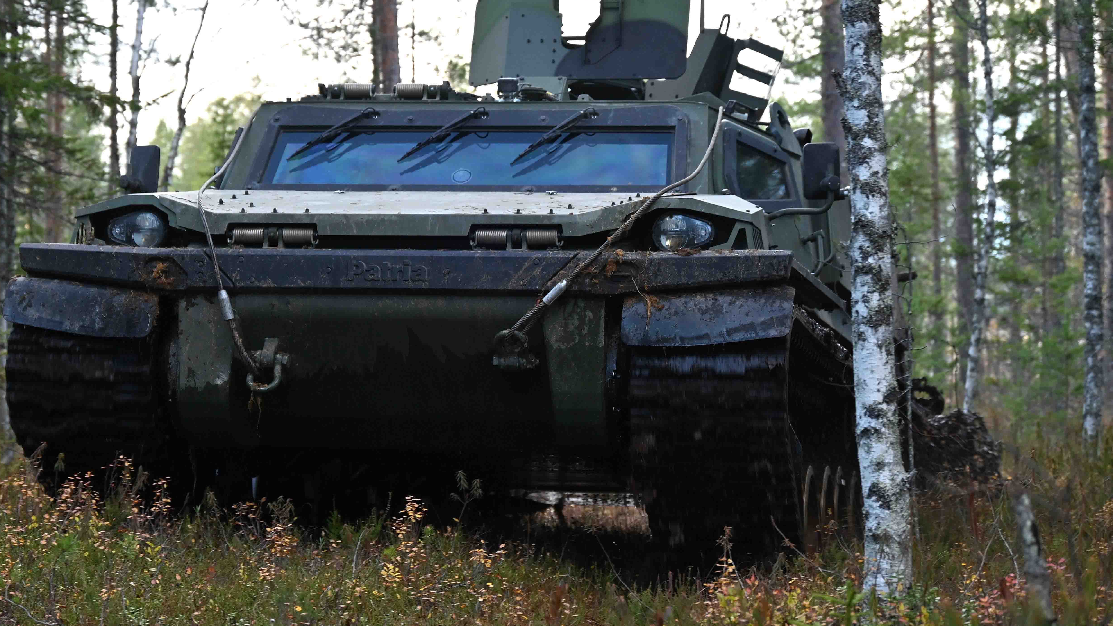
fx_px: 3630
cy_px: 234
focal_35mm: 123
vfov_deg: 9.9
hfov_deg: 17.4
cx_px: 484
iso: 400
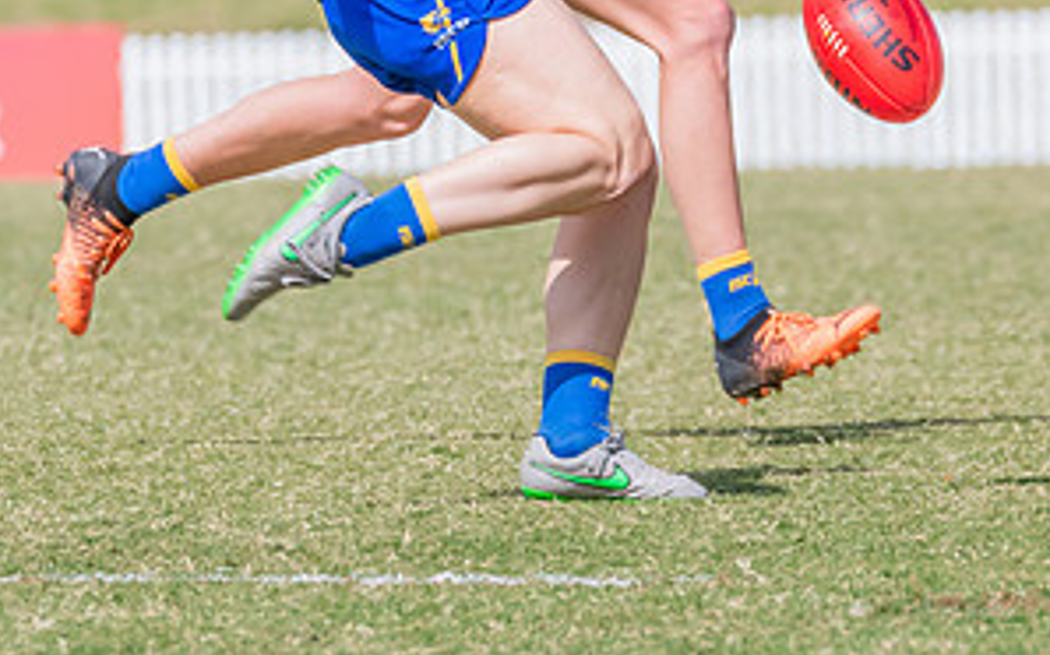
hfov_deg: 2.1
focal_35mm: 985
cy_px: -125
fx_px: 28176
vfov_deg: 1.3
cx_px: 503
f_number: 13
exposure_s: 1/1250
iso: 800
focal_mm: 420
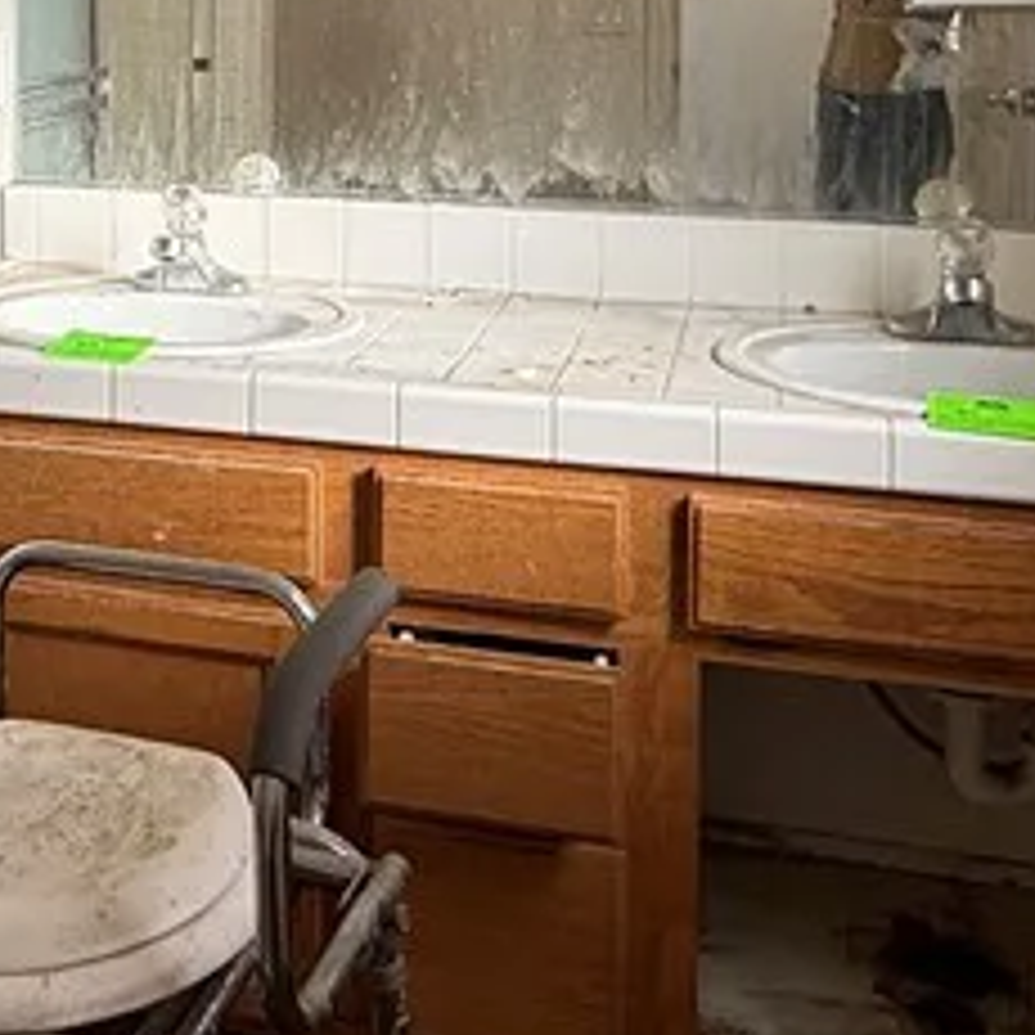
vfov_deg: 29.0
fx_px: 1861
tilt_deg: -1.5
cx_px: 171
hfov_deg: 30.2
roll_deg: +1.0
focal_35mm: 55
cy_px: -14
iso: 64
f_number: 2.2
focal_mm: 2.22
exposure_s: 1/99
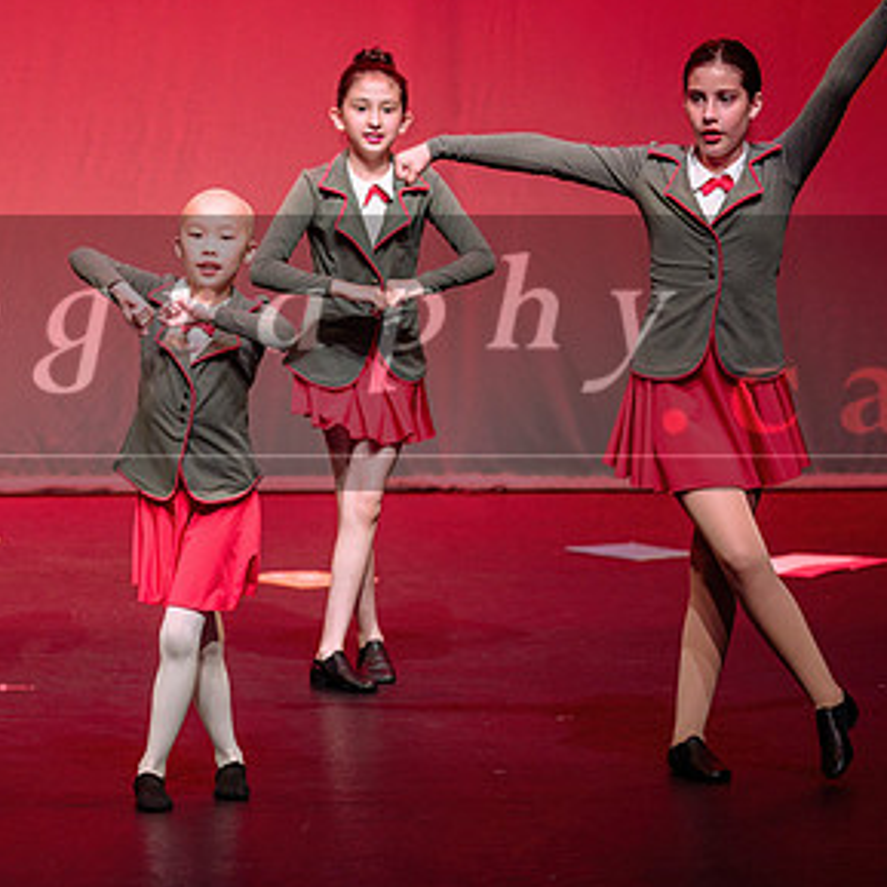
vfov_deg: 6.4
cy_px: 357
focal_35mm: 275
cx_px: 82
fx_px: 7972
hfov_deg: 6.4
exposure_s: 1/640
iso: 1250
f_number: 2.8
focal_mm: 155
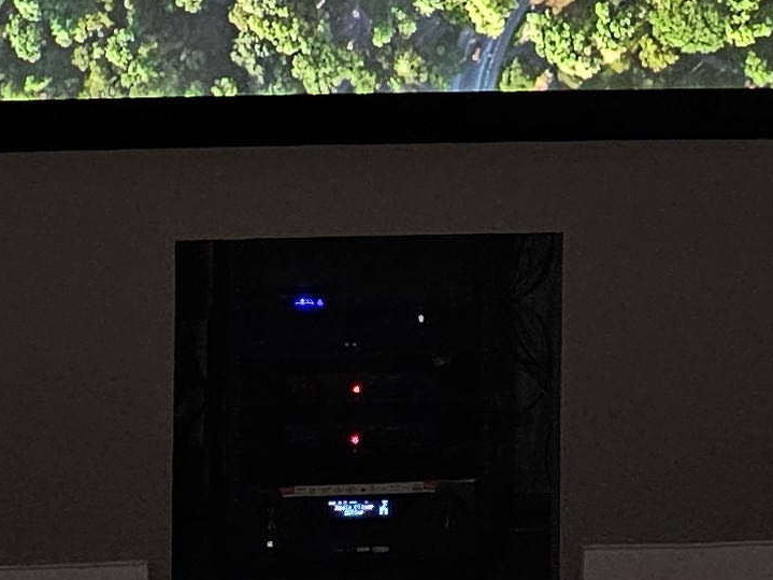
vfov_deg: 11.1
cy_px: -296
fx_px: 2858
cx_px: 372
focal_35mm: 128
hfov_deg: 15.4
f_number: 1.7
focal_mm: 6.3
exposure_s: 1/30
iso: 500
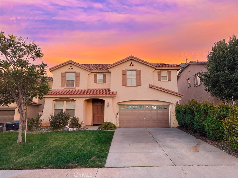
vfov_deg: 56.8
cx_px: 119
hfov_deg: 71.6
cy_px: 89
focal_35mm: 24
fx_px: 165
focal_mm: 6.76
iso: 200
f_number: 1.8
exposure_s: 1/120
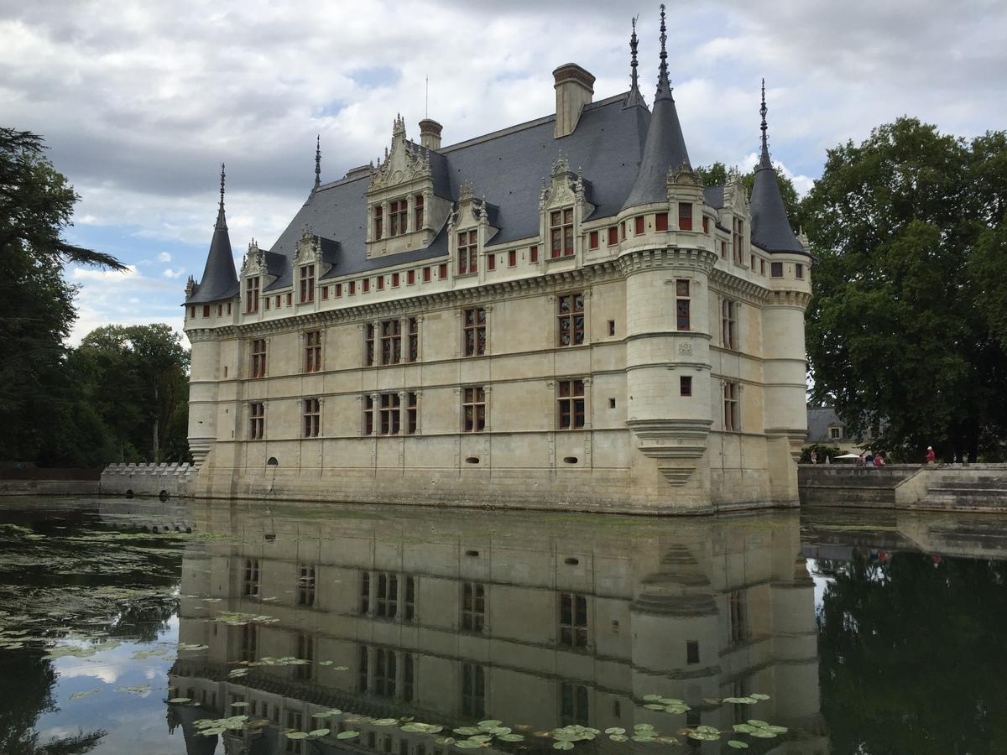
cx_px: 504
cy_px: 378
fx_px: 844
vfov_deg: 48.2
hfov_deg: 61.7
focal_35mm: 29
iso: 32
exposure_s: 1/1582
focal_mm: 4.15
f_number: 2.2
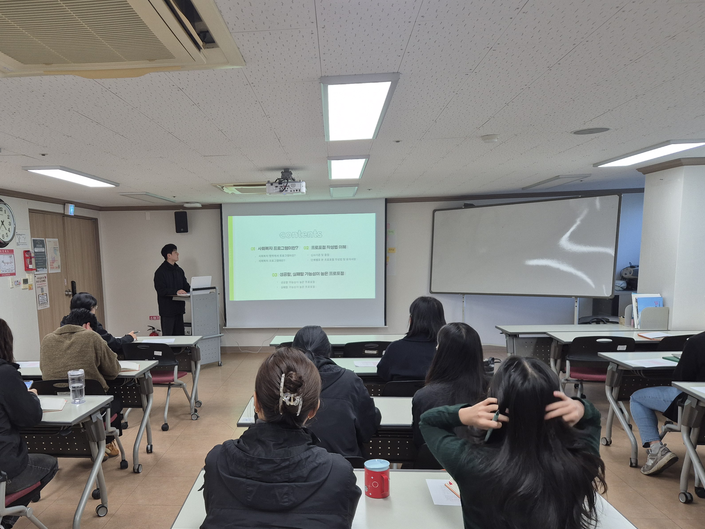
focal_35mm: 29
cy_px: 326
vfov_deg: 47.8
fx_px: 591
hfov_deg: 61.2
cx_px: 284
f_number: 1.8
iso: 125
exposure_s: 1/120
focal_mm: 5.4
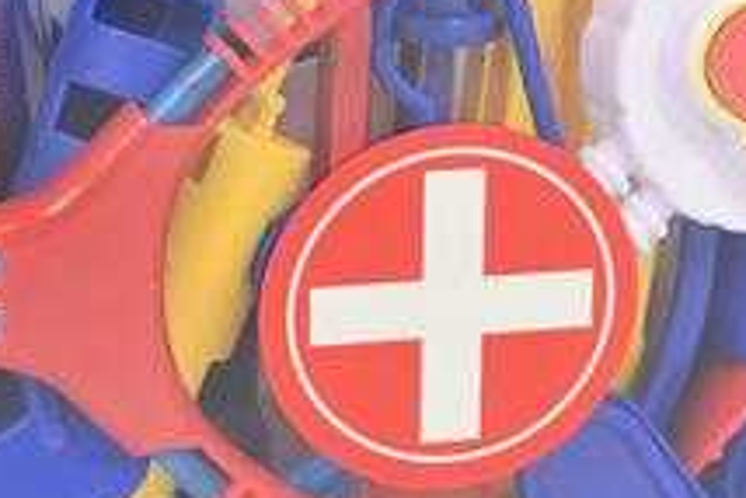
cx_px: 342
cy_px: 122
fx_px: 2509
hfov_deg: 16.9
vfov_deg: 11.3
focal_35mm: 121
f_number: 4.2
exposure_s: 1/125
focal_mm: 24
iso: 400
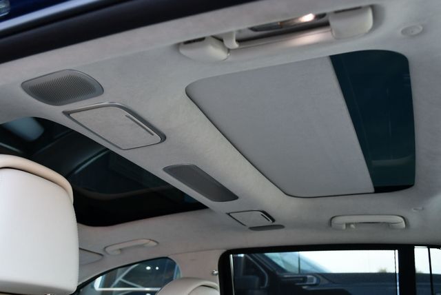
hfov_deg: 53.1
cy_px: 148
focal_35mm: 36
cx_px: 220
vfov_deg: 36.9
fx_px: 441
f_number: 3.5
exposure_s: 1/250
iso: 400
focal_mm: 18
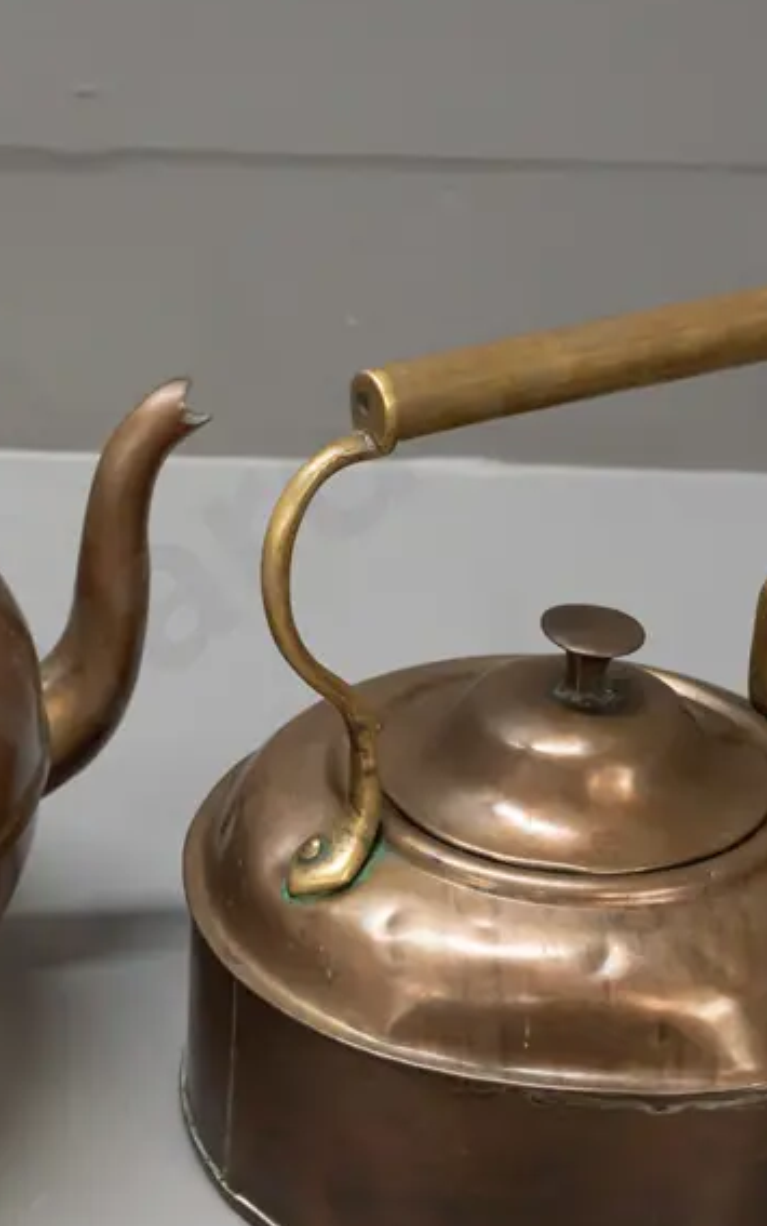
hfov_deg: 14.7
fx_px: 2939
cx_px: 91
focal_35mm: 88
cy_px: 662
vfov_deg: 23.5
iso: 2500
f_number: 5
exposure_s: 1/160
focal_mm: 23
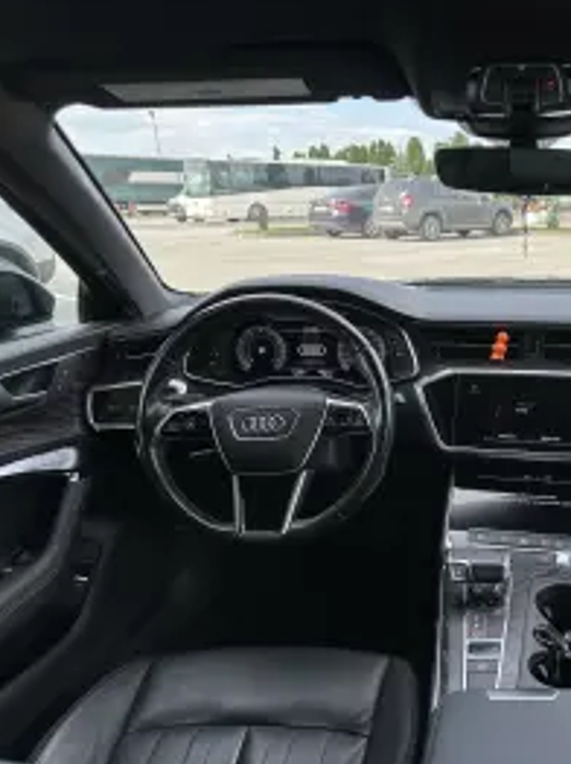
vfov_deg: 55.4
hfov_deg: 40.1
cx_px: 501
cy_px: 379
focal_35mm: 33
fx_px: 727
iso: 80
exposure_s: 1/634
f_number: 1.78
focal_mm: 6.86
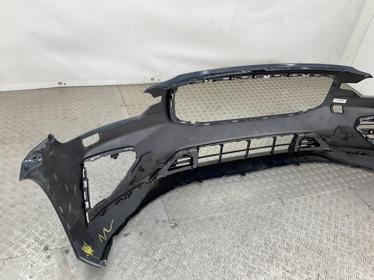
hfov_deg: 61.7
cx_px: 187
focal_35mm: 29
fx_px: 313
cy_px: 140
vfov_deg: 48.2
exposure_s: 1/120
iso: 20
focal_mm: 3
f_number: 1.8
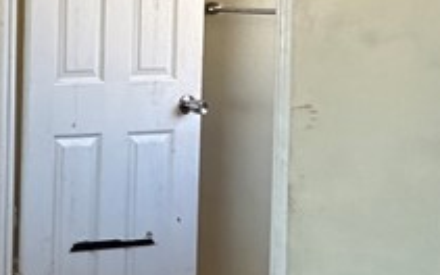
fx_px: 864
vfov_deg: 17.6
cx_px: -430
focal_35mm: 72
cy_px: -19
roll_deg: +0.4
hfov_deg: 18.8
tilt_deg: -1.2
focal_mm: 2.22
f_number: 2.2
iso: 125
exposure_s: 1/99
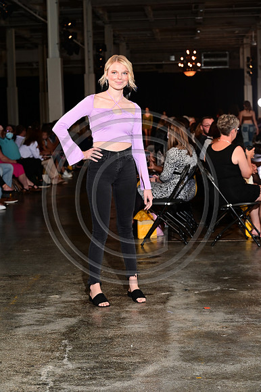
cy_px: 196
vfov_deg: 28.9
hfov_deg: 19.4
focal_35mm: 70
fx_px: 762
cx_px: 130
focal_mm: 70
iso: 1000
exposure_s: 1/125
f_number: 6.3
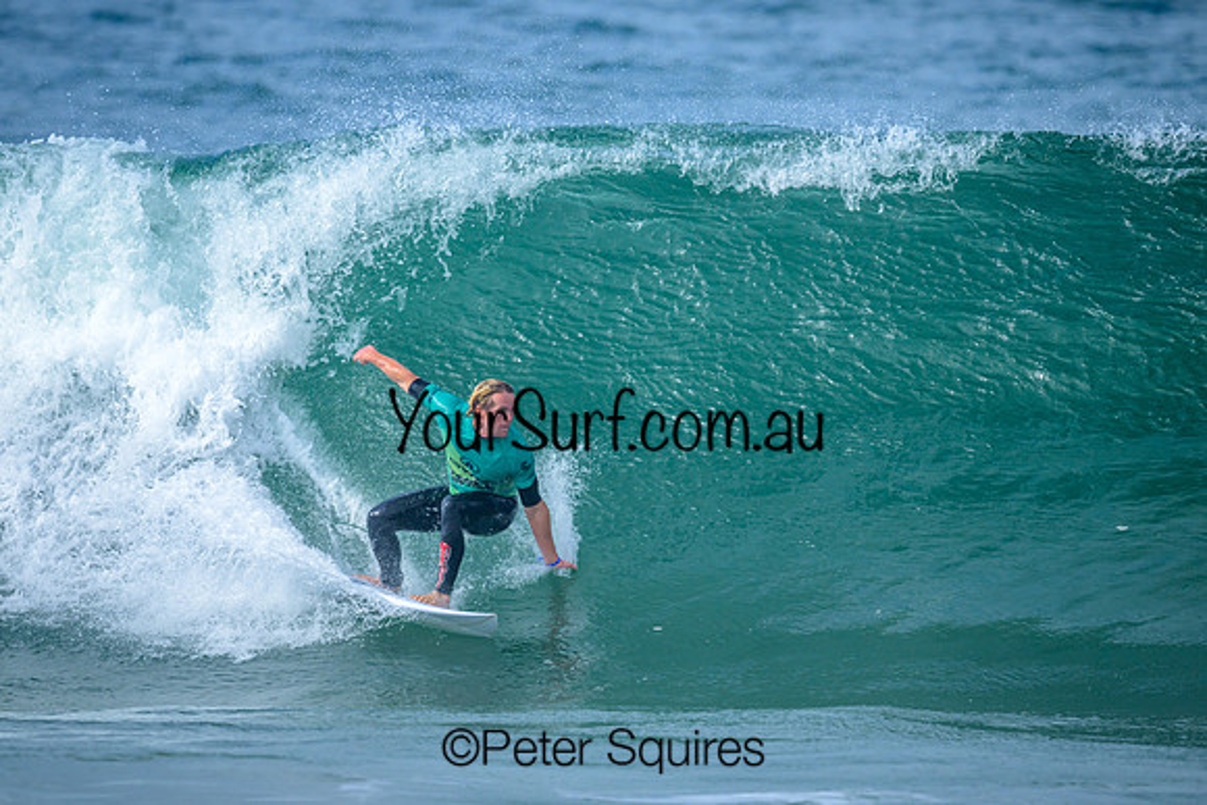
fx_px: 32959
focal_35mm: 983
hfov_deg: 2.1
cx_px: 556
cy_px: 362
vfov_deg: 1.4
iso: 320
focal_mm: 800
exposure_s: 1/2000
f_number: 6.3
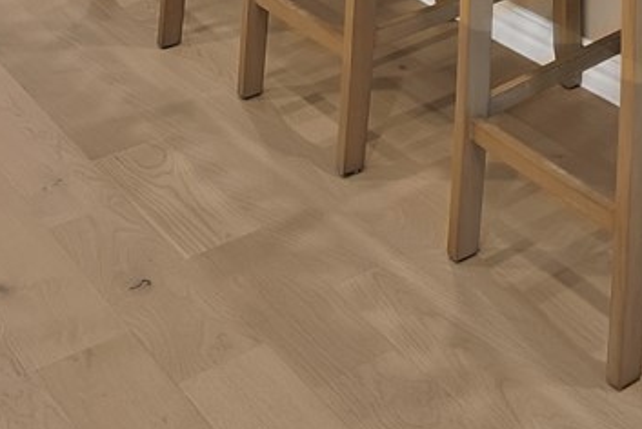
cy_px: -546
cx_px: 693
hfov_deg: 27.3
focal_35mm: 68
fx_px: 1214
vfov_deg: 14.6
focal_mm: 12
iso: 640
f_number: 9
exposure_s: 1/1.67
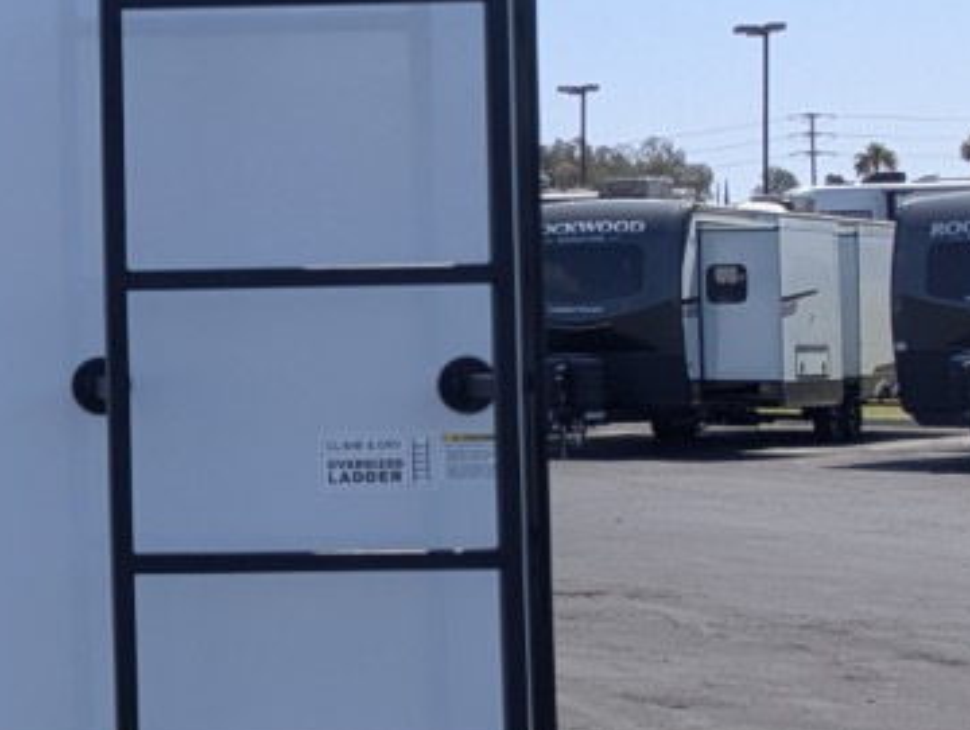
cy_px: 288
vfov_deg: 15.9
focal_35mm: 93
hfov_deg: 19.0
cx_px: -392
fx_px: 2609
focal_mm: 6.81
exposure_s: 1/1855
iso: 48
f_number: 1.85
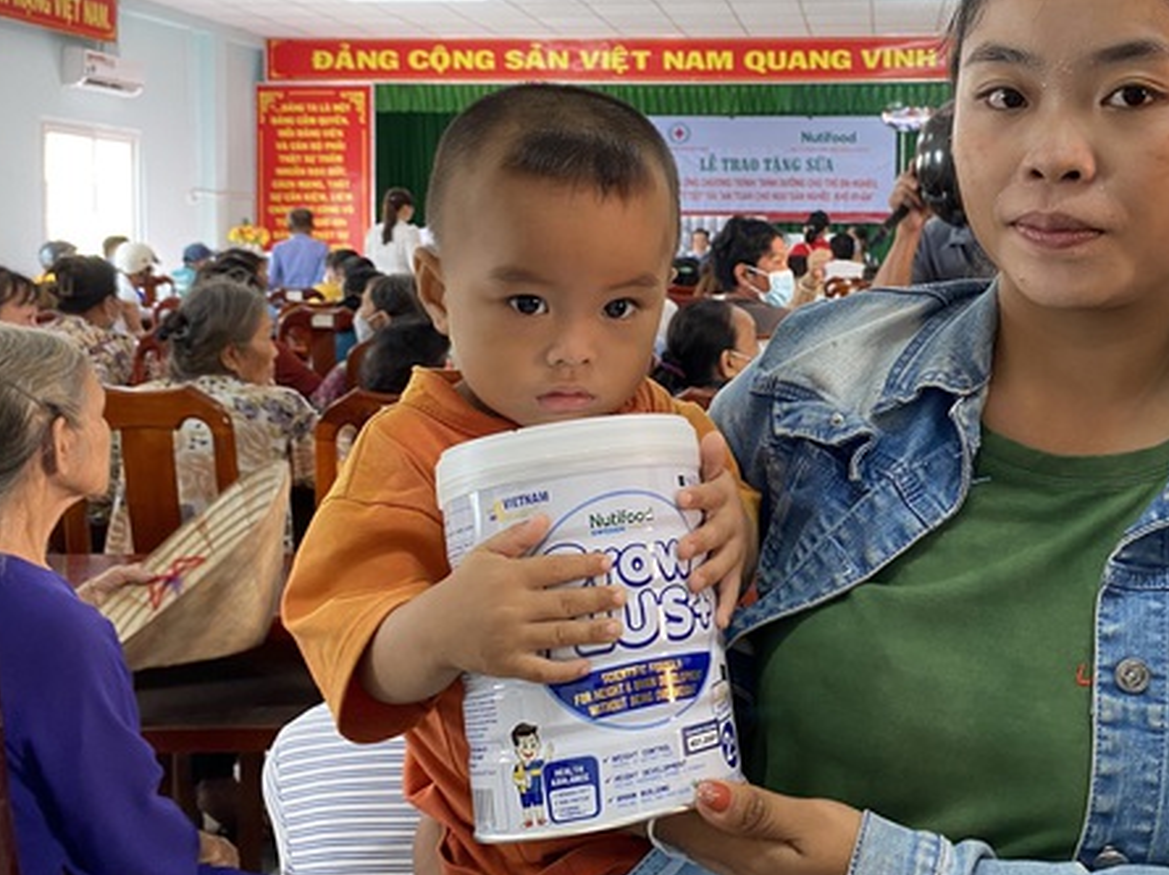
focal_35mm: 40
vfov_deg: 35.5
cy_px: 272
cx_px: 814
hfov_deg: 45.8
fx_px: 1350
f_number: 1.8
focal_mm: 4.25
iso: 80
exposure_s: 1/50
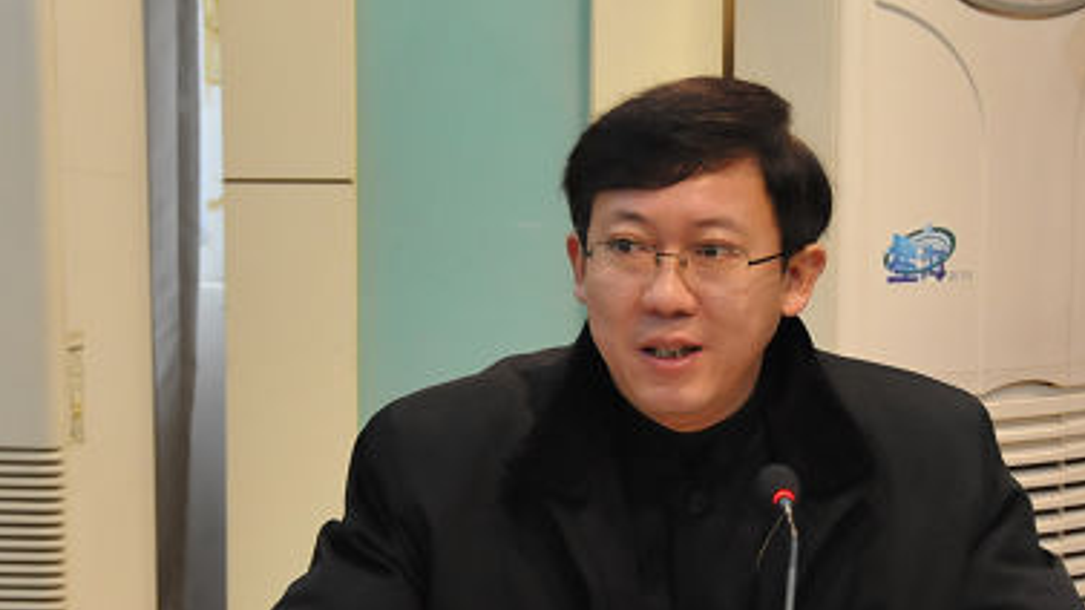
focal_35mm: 130
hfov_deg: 16.5
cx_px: 691
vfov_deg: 9.3
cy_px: 432
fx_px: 3740
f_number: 4.8
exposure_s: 1/20
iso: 1600
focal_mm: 52
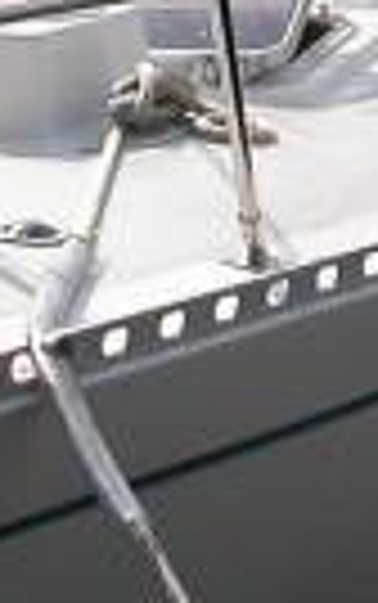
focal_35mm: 175
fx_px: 2878
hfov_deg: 7.5
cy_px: -112
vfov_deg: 11.7
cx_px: 369
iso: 100
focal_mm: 5.6
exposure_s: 1/943
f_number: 4.5
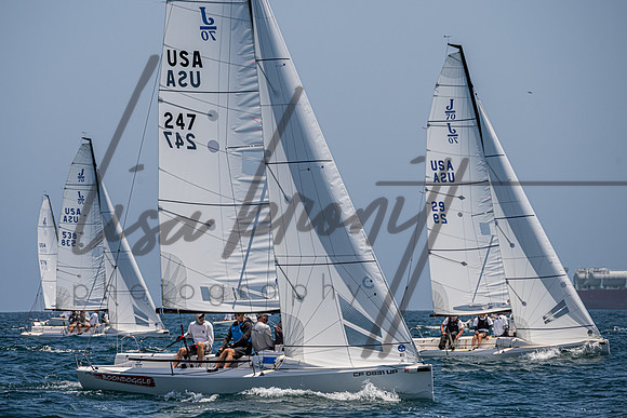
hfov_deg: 6.3
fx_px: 5702
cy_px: 161
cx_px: 284
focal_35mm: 327
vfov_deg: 4.2
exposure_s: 1/2000
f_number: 8
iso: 400
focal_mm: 260
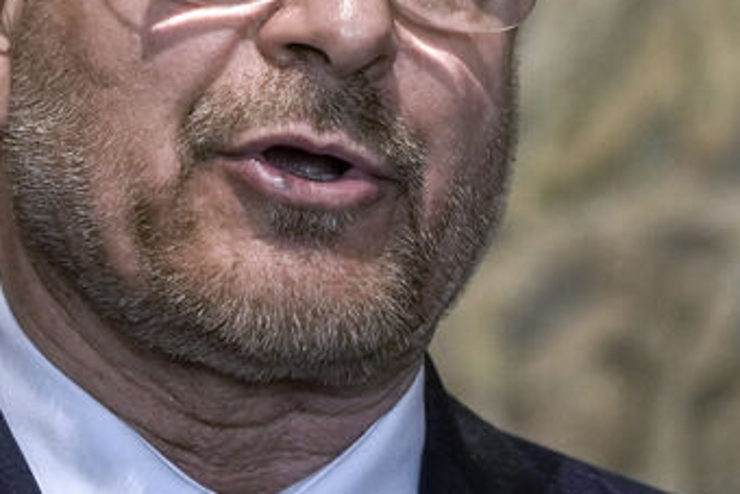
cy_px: 121
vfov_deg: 2.5
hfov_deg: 3.8
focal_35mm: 548
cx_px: 261
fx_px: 11269
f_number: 3.2
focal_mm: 200
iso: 1250
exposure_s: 1/160
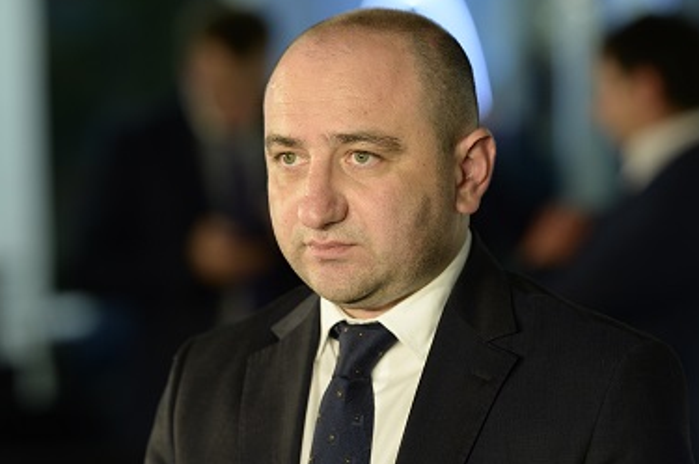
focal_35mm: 180
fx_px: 3490
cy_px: 237
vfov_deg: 7.6
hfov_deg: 11.4
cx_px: 313
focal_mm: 135
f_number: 2.5
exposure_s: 1/250
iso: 1600
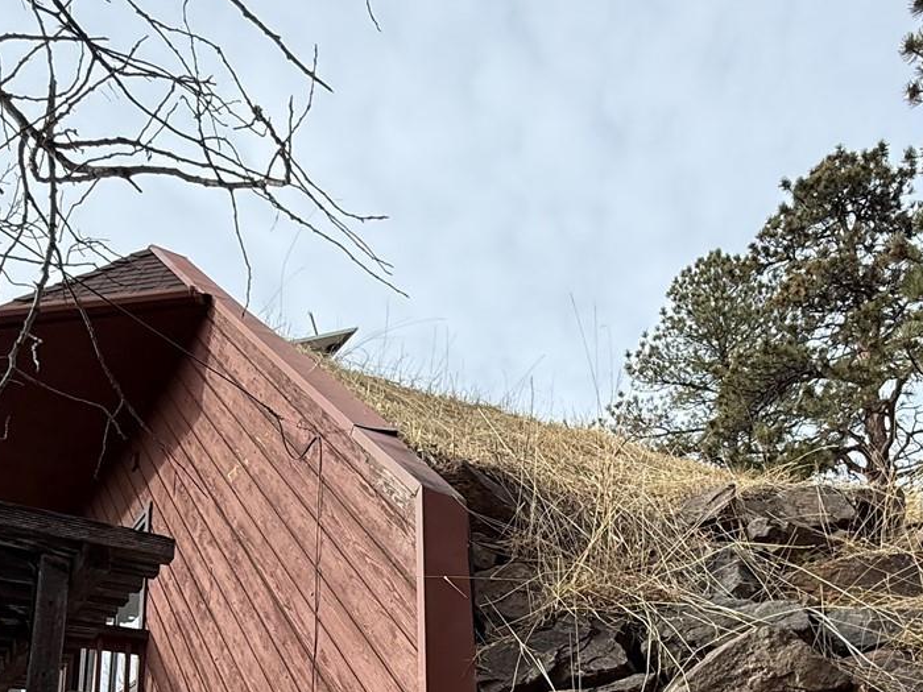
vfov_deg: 39.2
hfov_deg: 56.4
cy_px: 685
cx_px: 554
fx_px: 853
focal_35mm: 32
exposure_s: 1/658
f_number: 2.2
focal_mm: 2.22
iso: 64
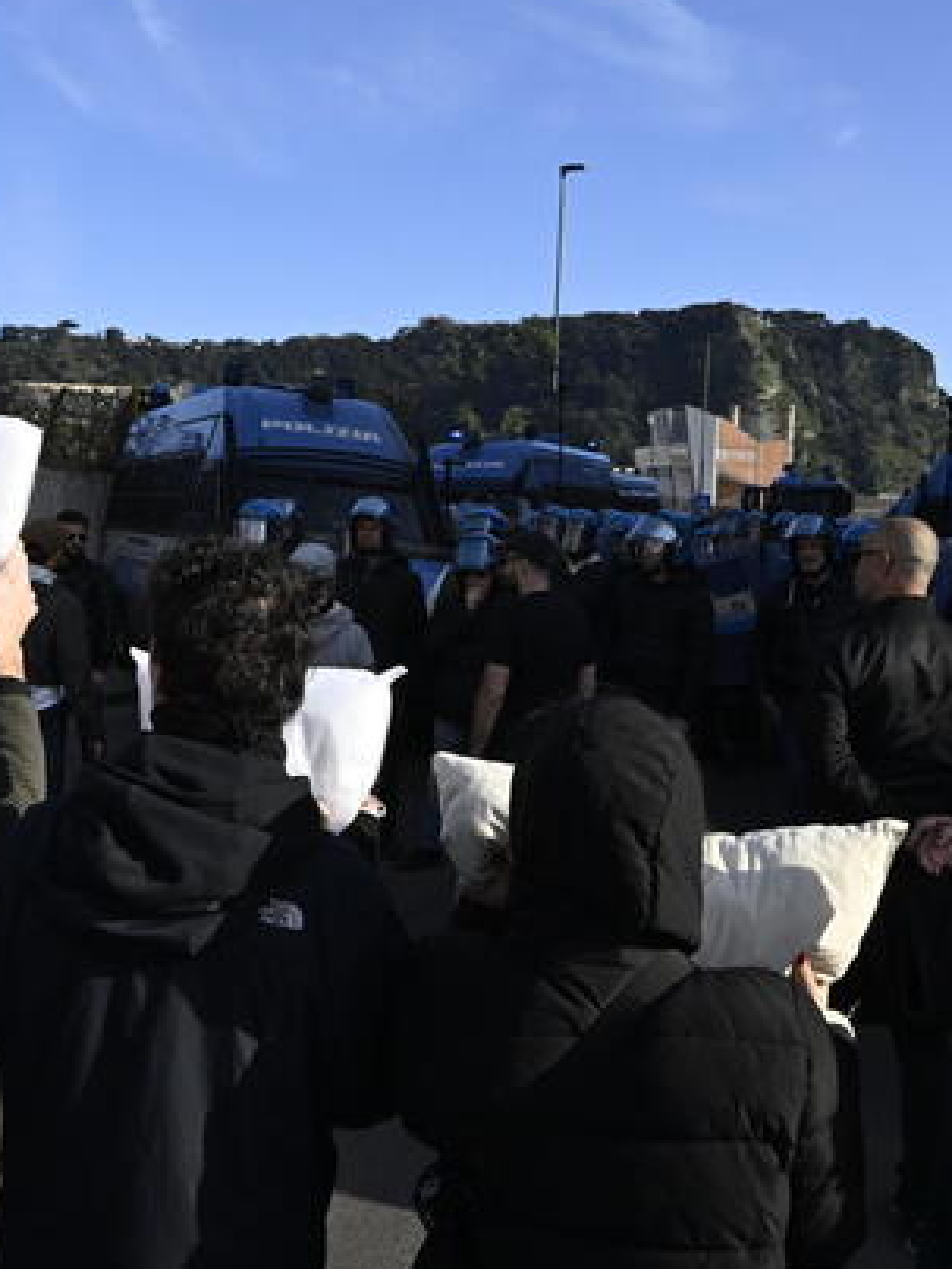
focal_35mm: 35
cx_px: 352
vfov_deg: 52.6
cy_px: 613
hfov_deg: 40.4
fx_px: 1283
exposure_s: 1/1250
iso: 1000
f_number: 11
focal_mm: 14
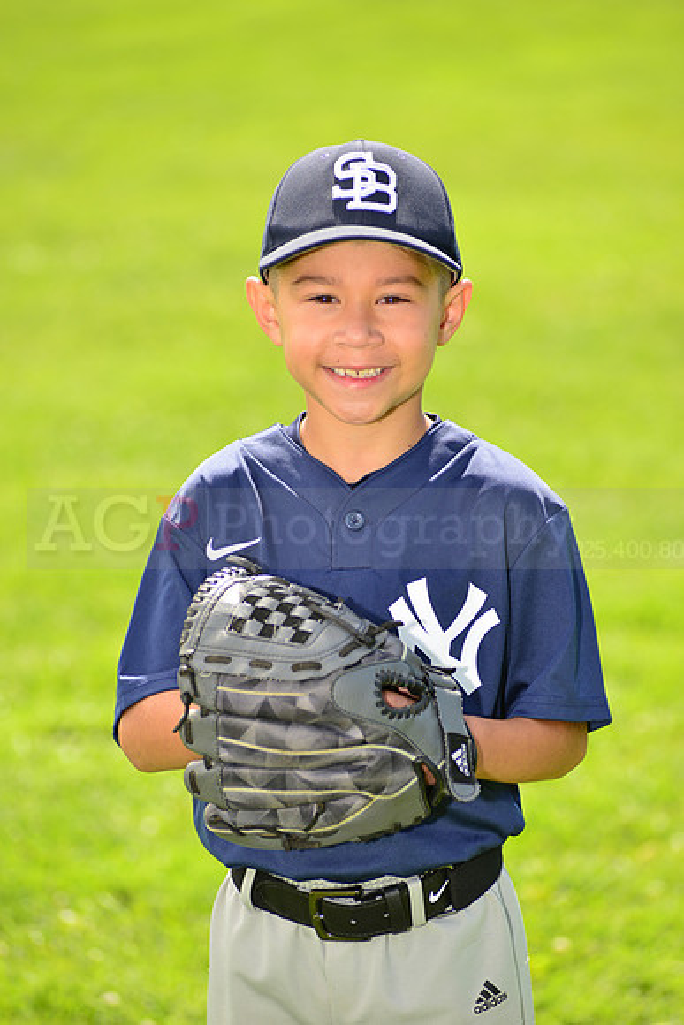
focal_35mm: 170
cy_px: 512
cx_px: 342
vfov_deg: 12.1
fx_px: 4842
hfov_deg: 8.1
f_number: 5
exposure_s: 1/250
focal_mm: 170
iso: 100
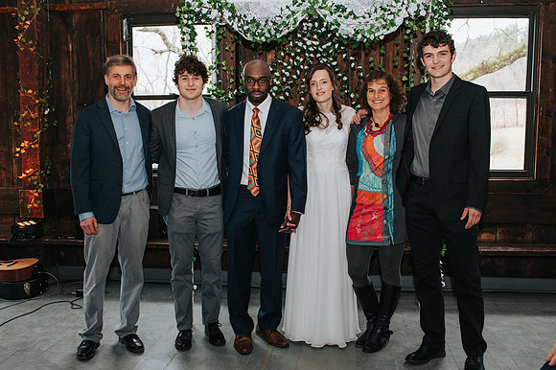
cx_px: 264
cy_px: 198
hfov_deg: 49.9
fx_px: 597
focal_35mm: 39
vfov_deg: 34.4
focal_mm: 35
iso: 1000
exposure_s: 1/200
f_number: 4.5
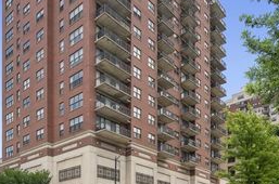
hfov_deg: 51.1
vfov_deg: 34.8
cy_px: 41
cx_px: 93
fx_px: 286
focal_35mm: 37
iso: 320
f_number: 8
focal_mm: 19
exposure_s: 1/400
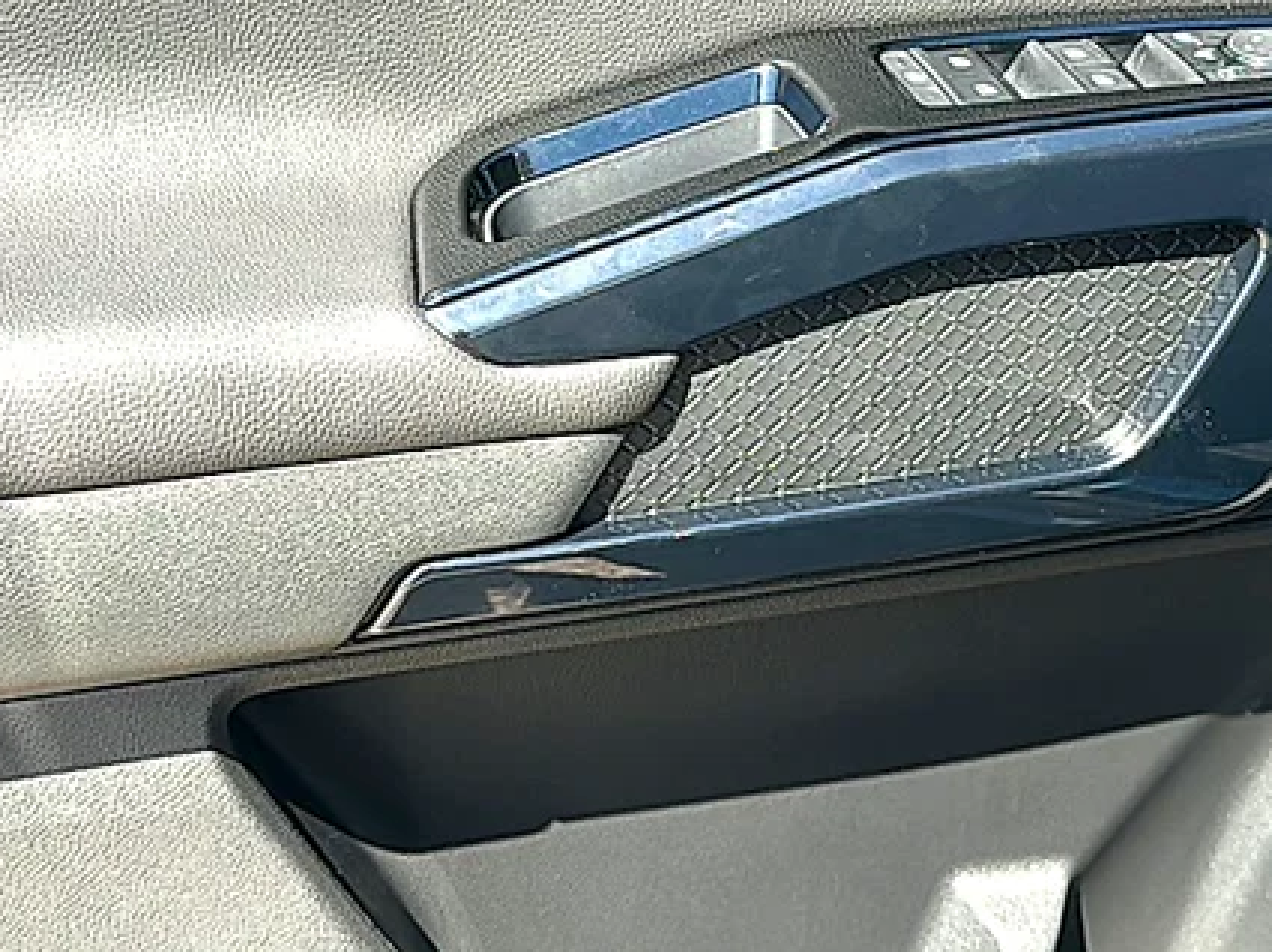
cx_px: 688
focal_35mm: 61
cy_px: 172
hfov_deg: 31.7
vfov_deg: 23.6
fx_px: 2240
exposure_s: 1/715
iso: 80
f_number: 1.78
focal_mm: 6.86
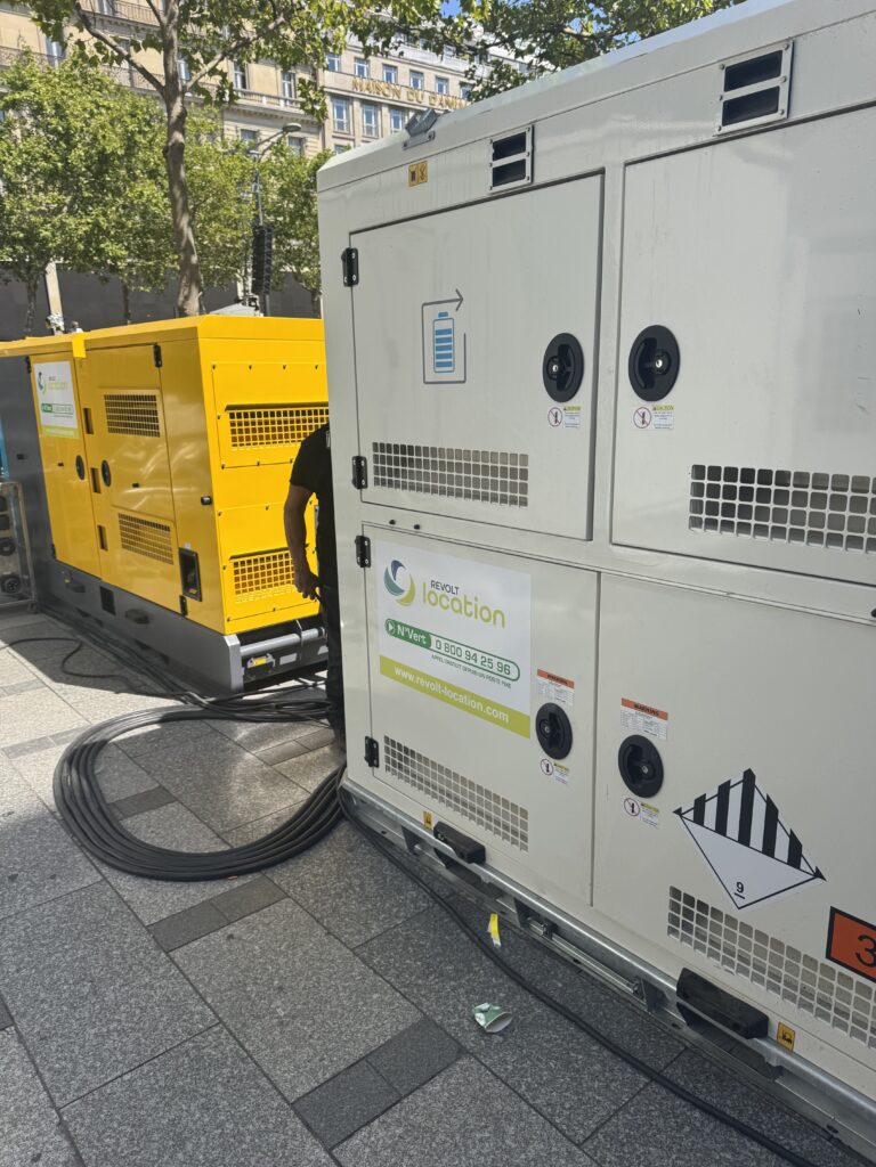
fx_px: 810
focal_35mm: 24
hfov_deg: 56.8
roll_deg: +0.7
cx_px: 438
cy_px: 584
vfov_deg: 71.6
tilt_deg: -16.9
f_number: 1.78
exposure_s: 1/2415
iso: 80
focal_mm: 6.76
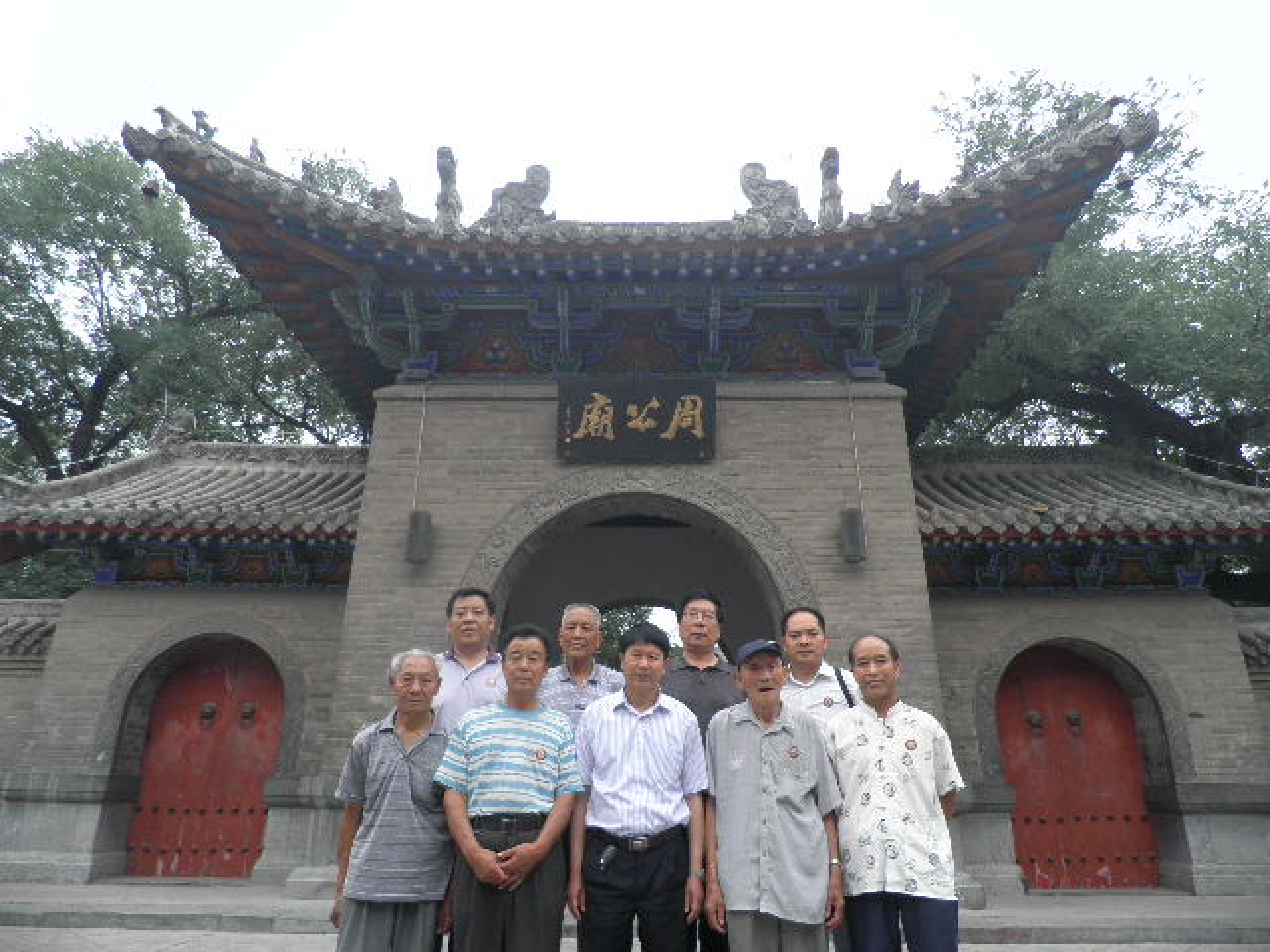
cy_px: 476
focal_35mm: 24
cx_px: 635
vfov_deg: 56.8
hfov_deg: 71.6
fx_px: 881
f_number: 3.3
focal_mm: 4.3
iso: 64
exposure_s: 1/125
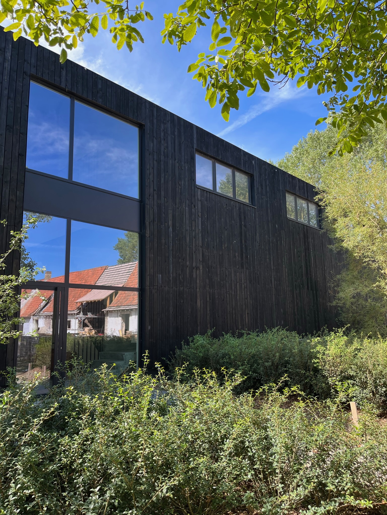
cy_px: 258
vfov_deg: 67.3
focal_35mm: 26
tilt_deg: +10.1
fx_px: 388
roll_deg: +0.7
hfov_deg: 53.1
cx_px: 194
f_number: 1.6
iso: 50
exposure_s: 1/639
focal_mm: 5.1
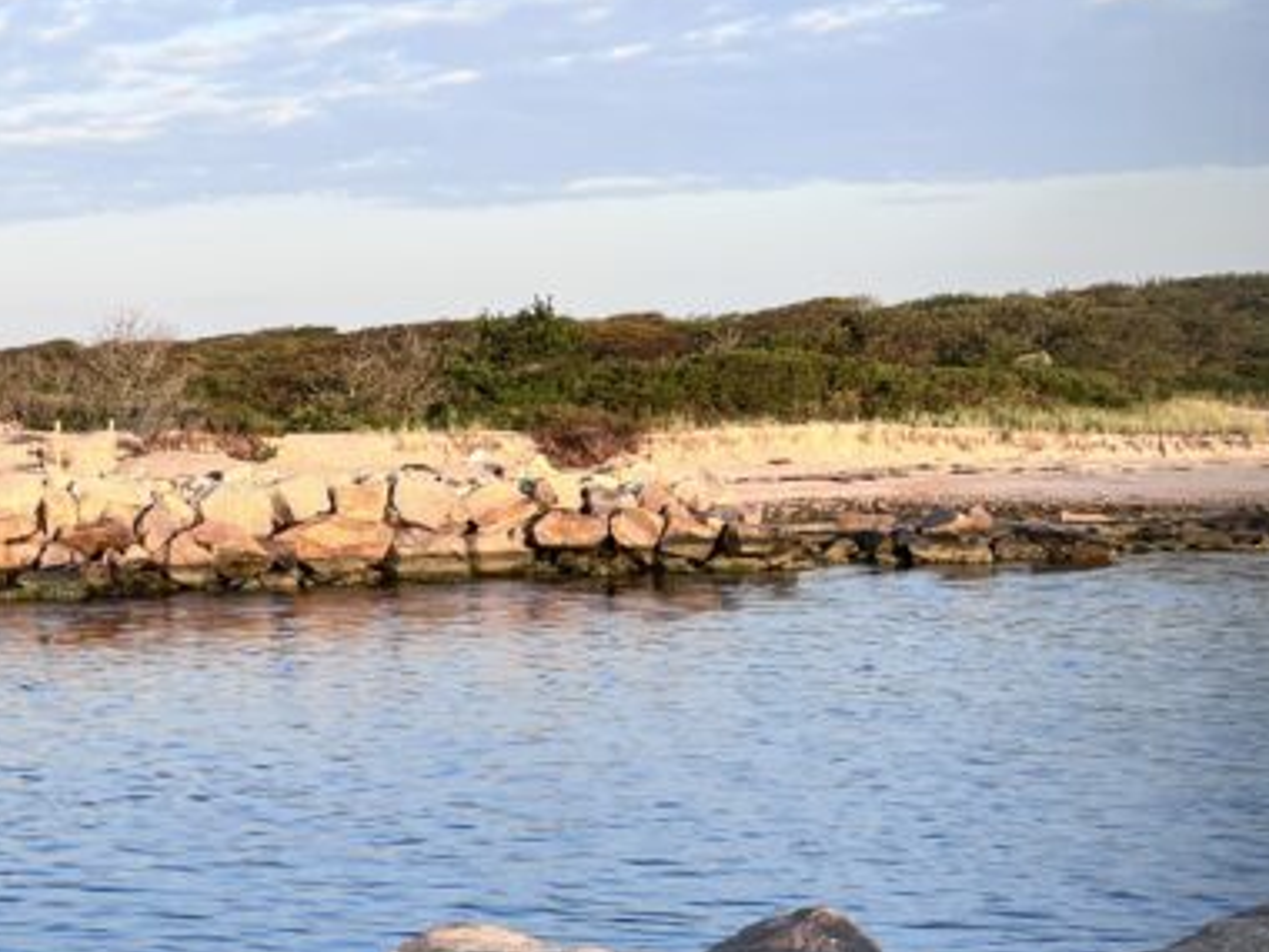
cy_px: 351
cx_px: -347
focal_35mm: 70
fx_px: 2566
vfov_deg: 21.0
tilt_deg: +0.5
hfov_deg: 24.5
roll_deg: +1.2
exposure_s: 1/1724
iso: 50
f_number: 1.5
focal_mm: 5.7
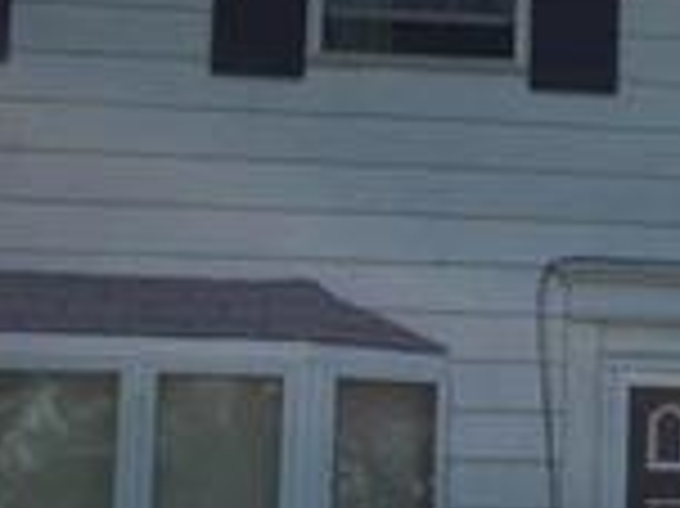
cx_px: 896
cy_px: 256
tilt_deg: +7.8
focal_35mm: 123
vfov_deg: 12.0
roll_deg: -2.3
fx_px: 2414
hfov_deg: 15.2
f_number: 2.2
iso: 32
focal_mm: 4.15
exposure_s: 1/1364
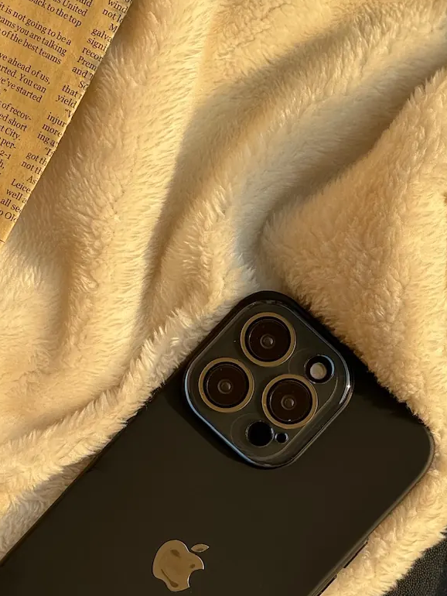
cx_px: 238
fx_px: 2203
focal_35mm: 128
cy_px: 423
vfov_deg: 15.3
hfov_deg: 11.6
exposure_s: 1/271
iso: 25
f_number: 2.8
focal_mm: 9
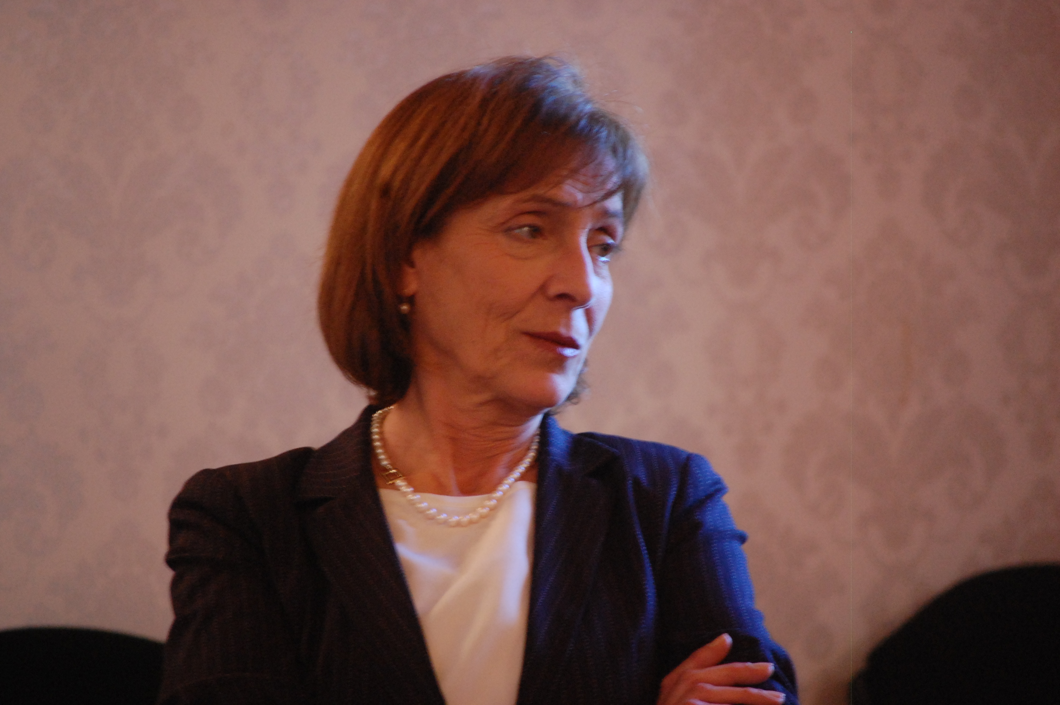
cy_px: 352
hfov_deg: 7.9
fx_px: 7722
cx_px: 530
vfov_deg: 5.2
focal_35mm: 262
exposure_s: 1/30
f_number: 5.6
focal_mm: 175
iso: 1600
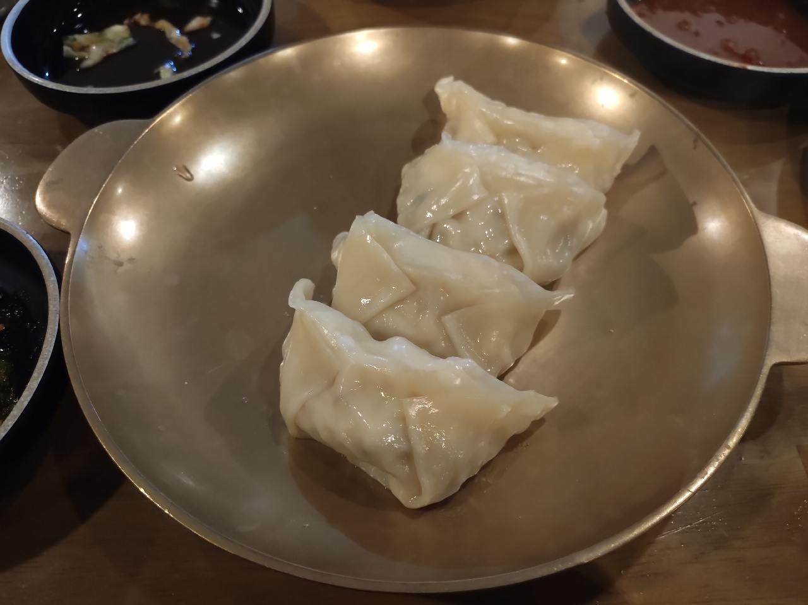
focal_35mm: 26
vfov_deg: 53.0
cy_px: 302
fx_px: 607
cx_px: 404
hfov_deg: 67.3
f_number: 1.75
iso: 1758
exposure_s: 1/60
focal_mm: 4.75
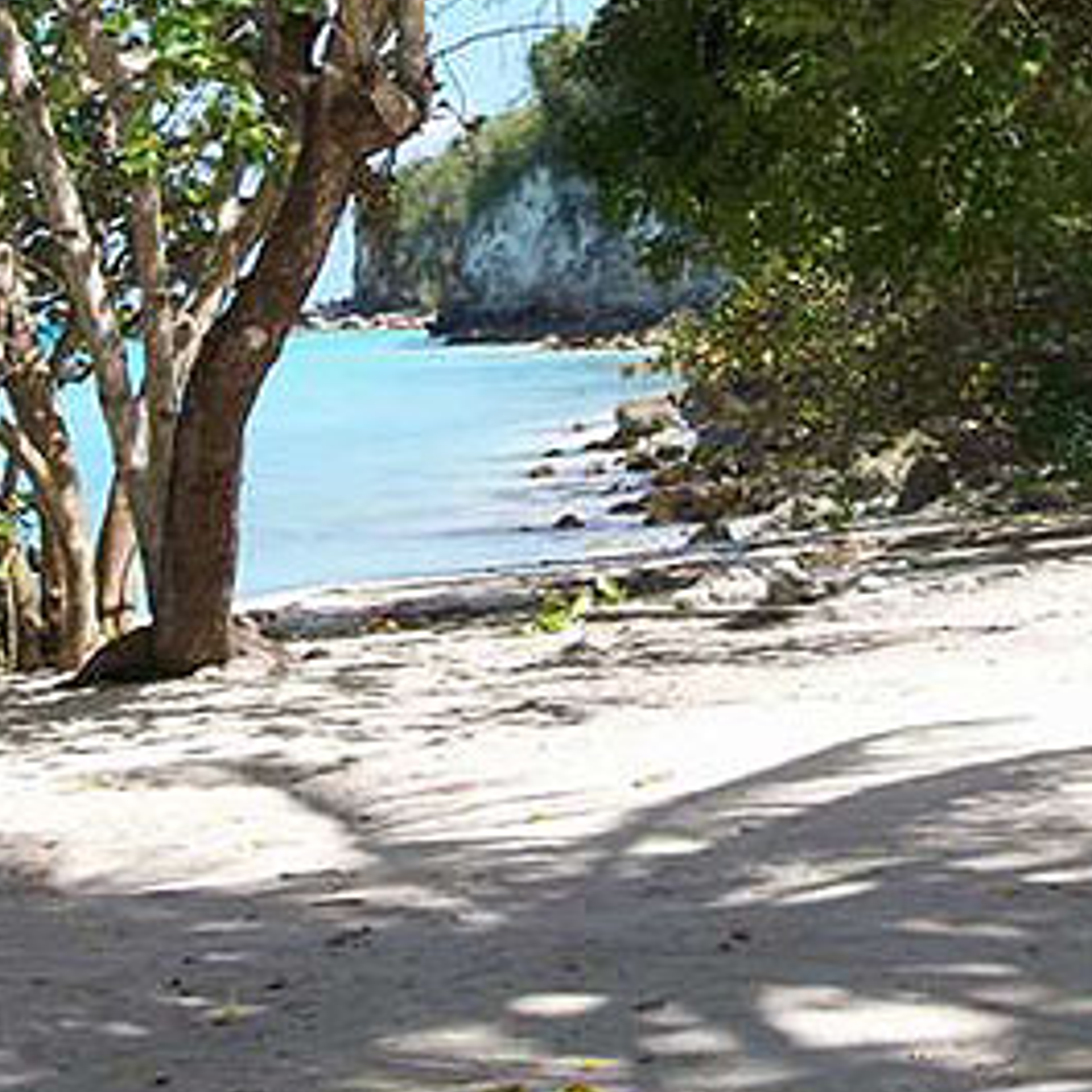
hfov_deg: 17.9
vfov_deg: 17.7
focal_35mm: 97
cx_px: 532
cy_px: 148
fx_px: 3462
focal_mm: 9.4
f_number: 3.4
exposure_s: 1/635
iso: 80
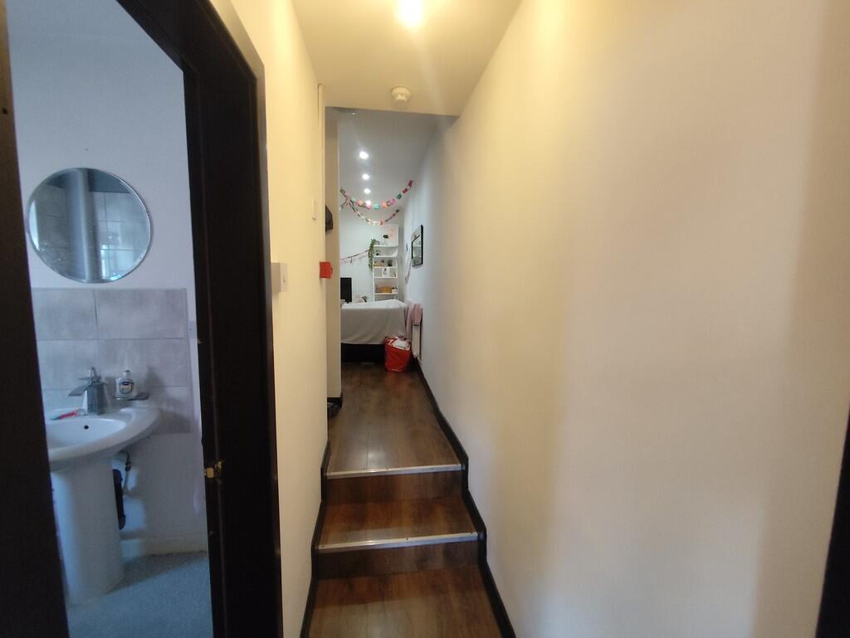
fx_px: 393
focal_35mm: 16
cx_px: 425
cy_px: 319
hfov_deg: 94.5
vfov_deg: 78.2
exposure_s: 1/50
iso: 250
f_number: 2.2
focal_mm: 1.65
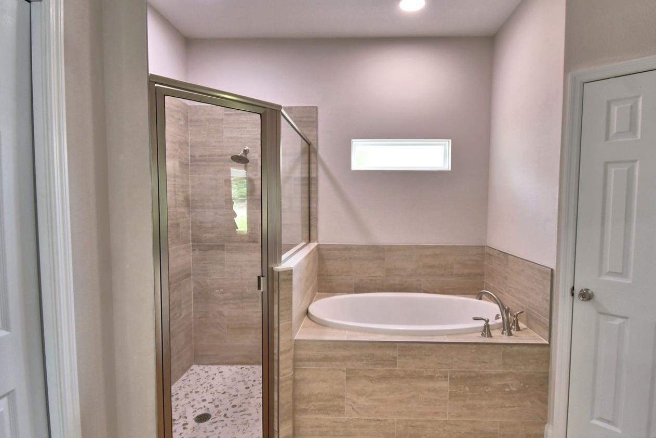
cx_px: 358
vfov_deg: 64.5
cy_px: 227
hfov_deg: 86.7
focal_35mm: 19
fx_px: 346
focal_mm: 10
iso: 400
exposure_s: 1/50
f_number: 4.5
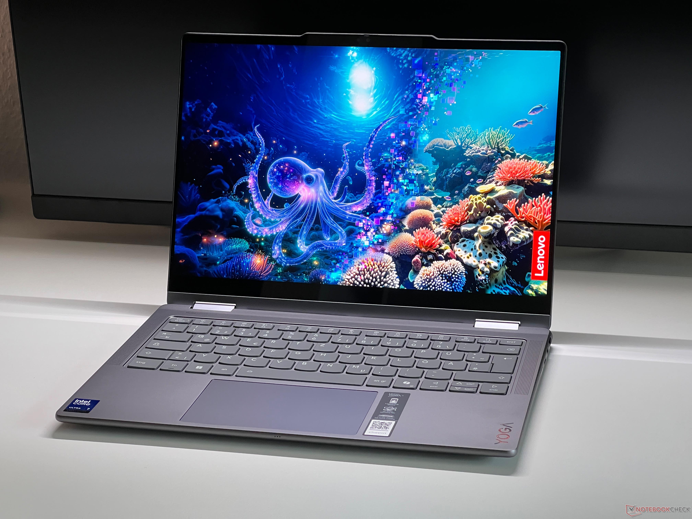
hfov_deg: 25.3
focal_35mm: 77
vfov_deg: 19.1
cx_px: 346
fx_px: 1539
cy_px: 260
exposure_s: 1/95
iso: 200
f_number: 2.8
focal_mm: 9
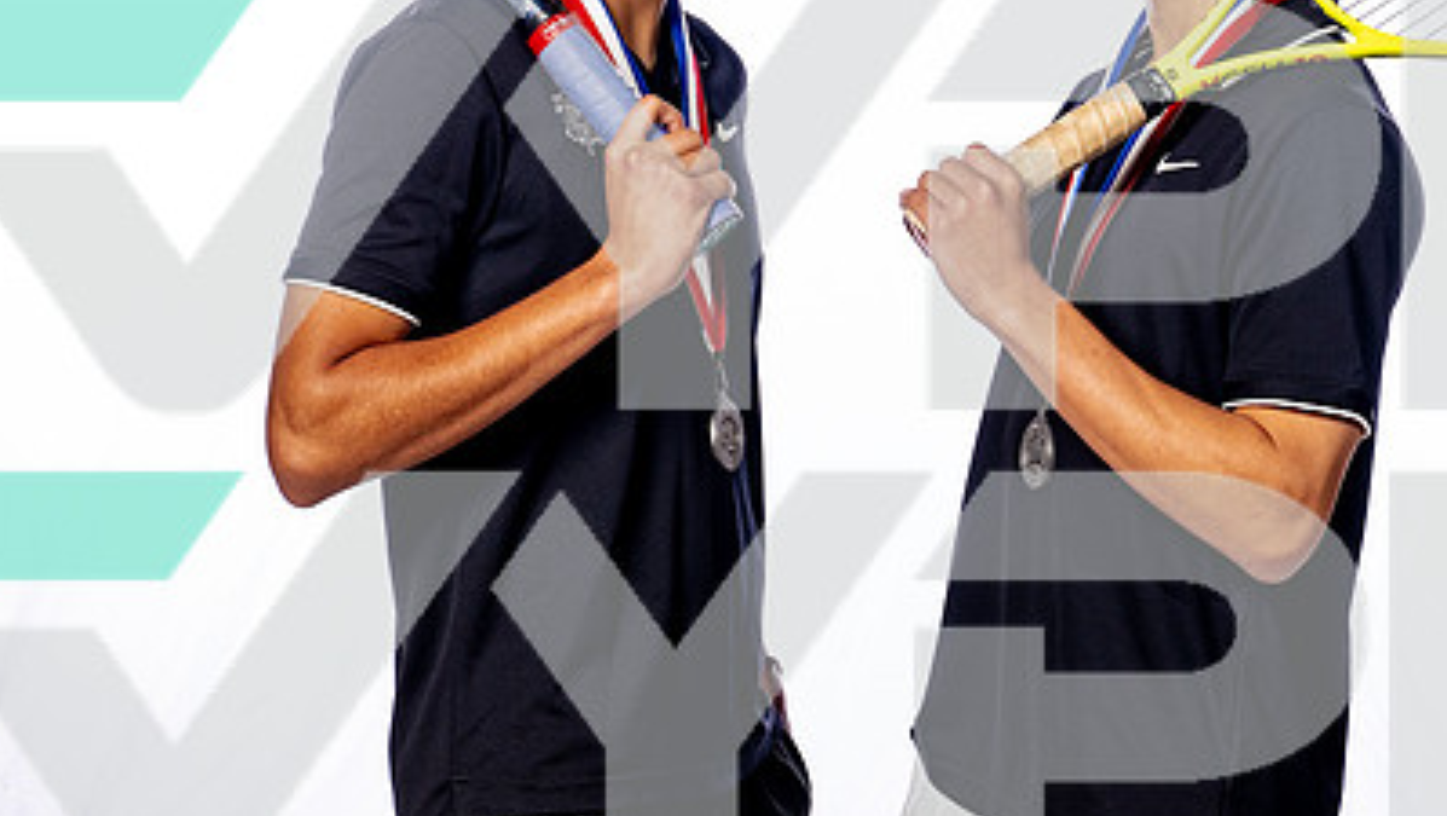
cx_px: 850
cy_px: 203
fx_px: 4761
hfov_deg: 17.3
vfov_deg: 9.8
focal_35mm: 124
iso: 250
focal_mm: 70
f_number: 8
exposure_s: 1/250
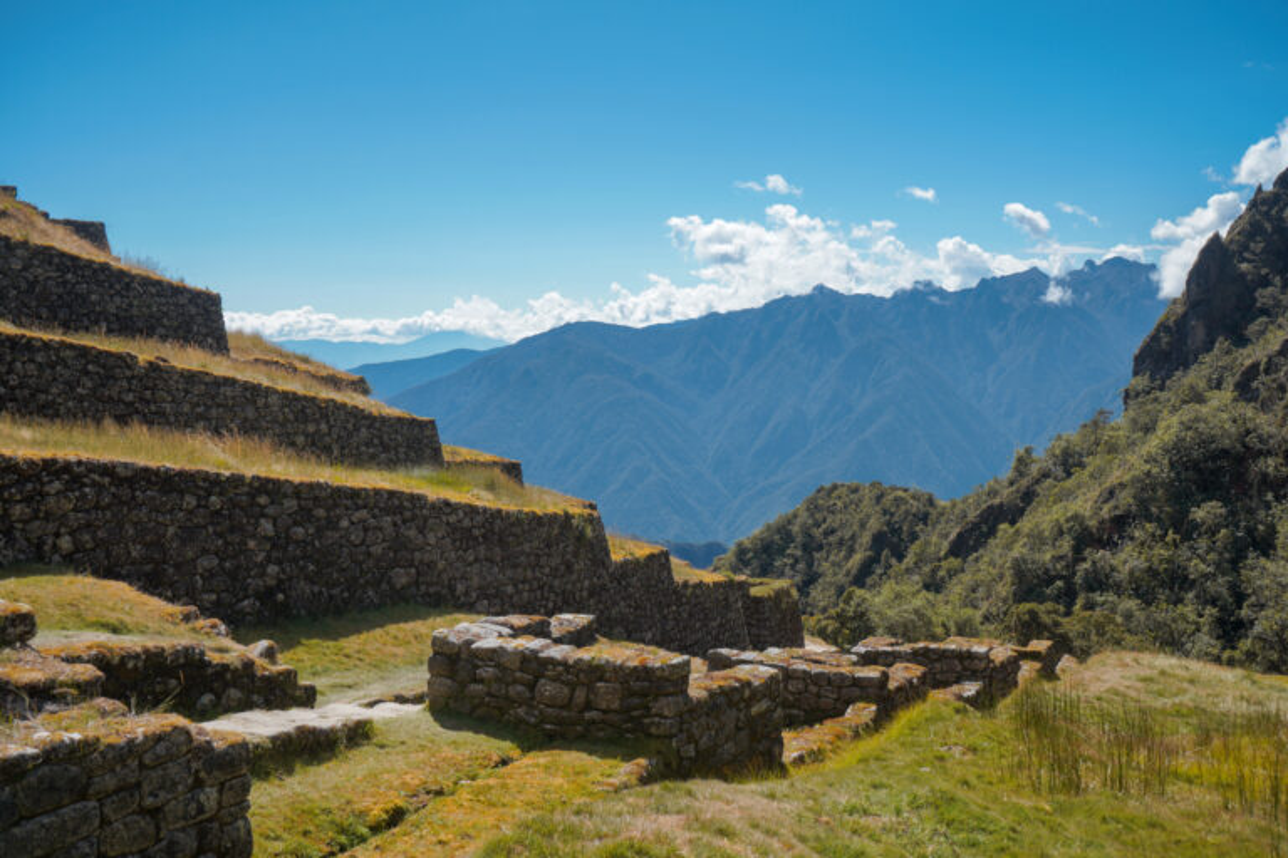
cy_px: 429
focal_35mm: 35
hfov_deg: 54.4
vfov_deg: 37.9
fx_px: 1252
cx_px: 644
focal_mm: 35
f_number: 8
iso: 100
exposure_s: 1/200
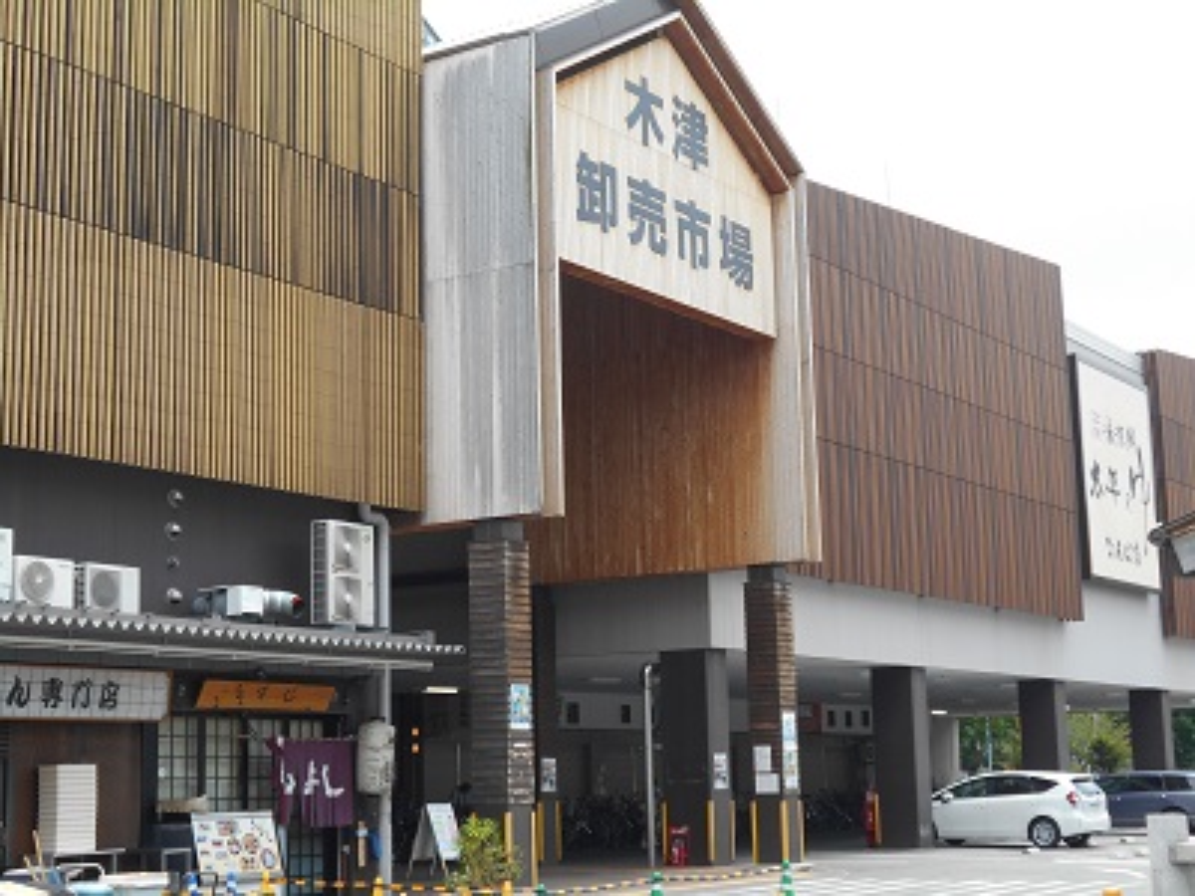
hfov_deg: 34.3
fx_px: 1933
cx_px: 598
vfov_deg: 26.1
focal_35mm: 56
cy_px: 448
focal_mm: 10
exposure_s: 1/250
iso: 110
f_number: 4.9
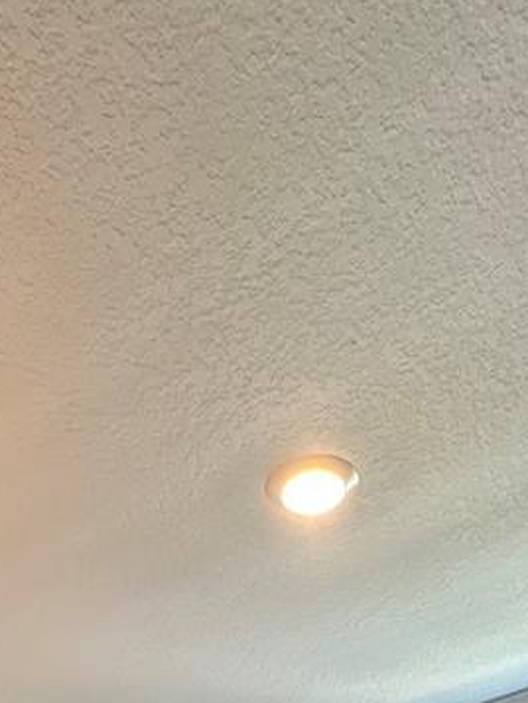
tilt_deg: -0.1
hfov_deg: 30.9
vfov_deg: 27.0
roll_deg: +4.4
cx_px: 258
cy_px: 1079
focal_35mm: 47
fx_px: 955
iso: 250
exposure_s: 1/60
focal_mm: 2.22
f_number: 2.2
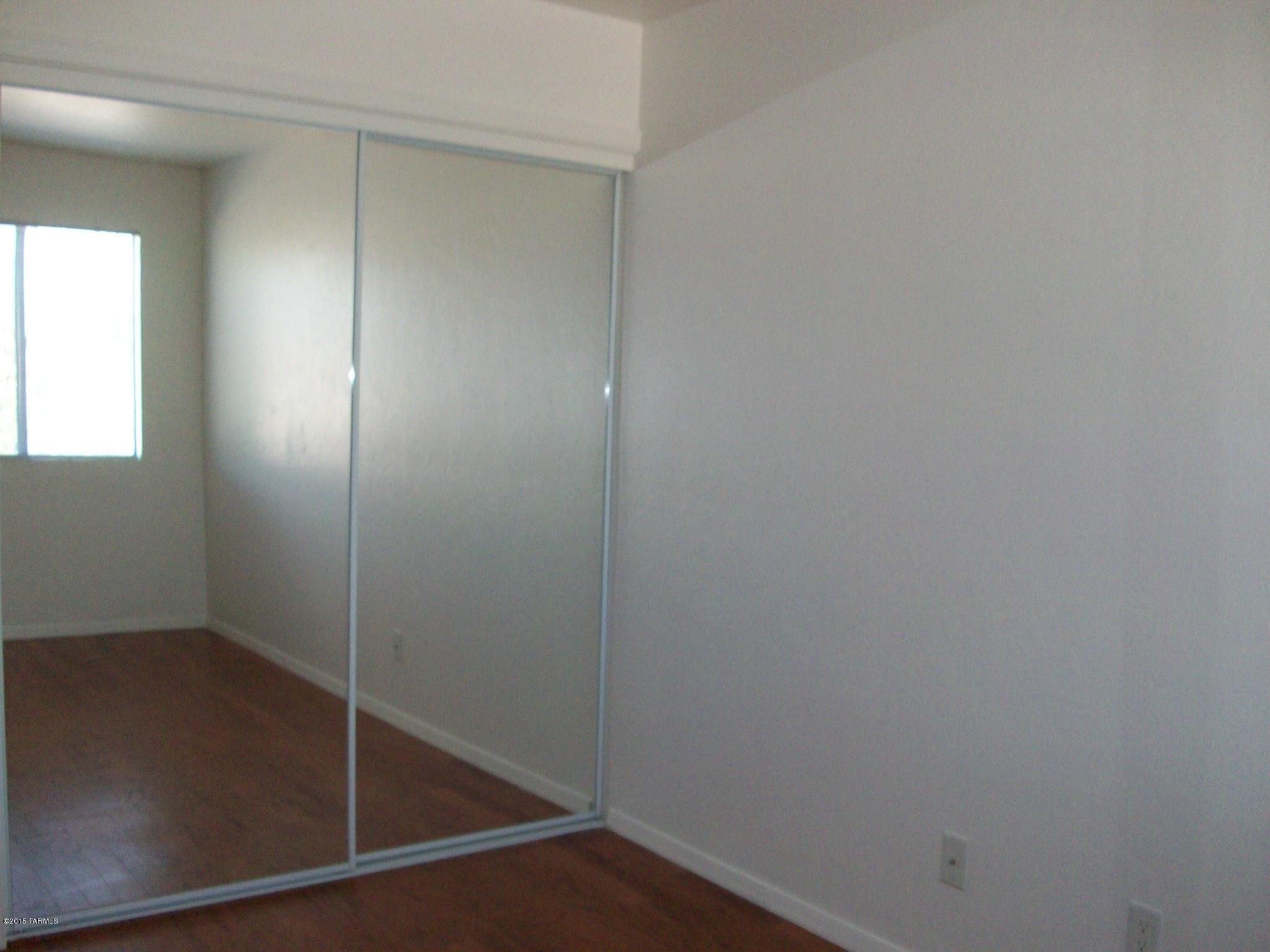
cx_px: 635
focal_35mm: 34
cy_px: 476
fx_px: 1247
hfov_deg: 54.0
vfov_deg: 41.8
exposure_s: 1/60
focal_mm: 5.7
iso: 160
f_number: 2.8
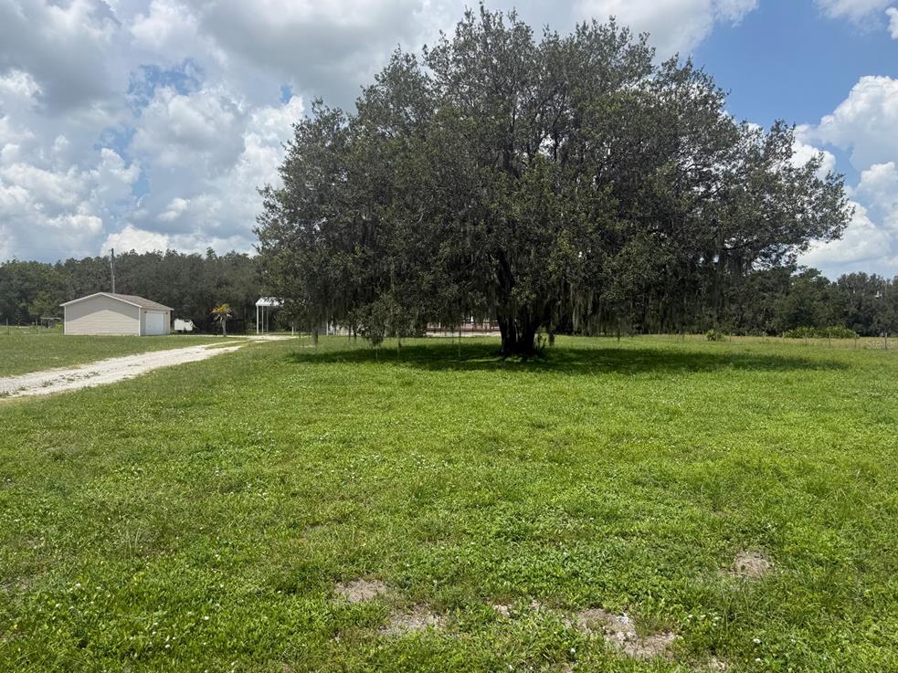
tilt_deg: -1.1
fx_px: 648
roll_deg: -0.5
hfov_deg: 69.4
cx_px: 453
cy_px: 343
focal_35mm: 25
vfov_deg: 54.9
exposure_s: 1/5319
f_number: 1.78
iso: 80
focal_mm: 6.76
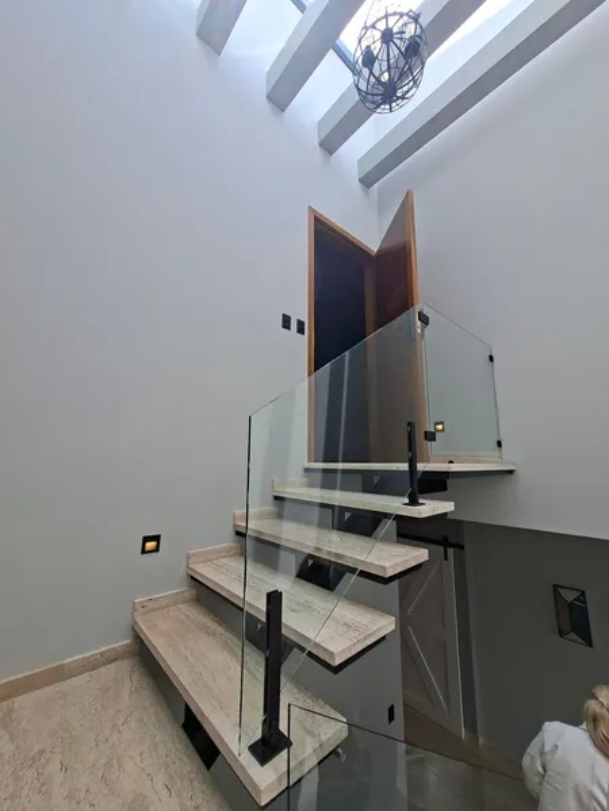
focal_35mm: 13
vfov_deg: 106.2
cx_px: 304
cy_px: 406
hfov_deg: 89.9
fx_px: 305
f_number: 2.2
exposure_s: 1/292
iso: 40
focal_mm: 1.74
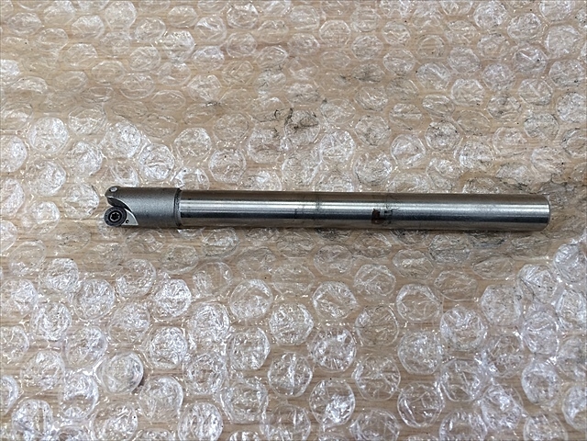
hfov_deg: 61.7
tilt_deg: -66.8
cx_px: 294
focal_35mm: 29
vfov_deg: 48.2
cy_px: 220
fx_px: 492
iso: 40
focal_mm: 4.15
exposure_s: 1/30
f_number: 2.2
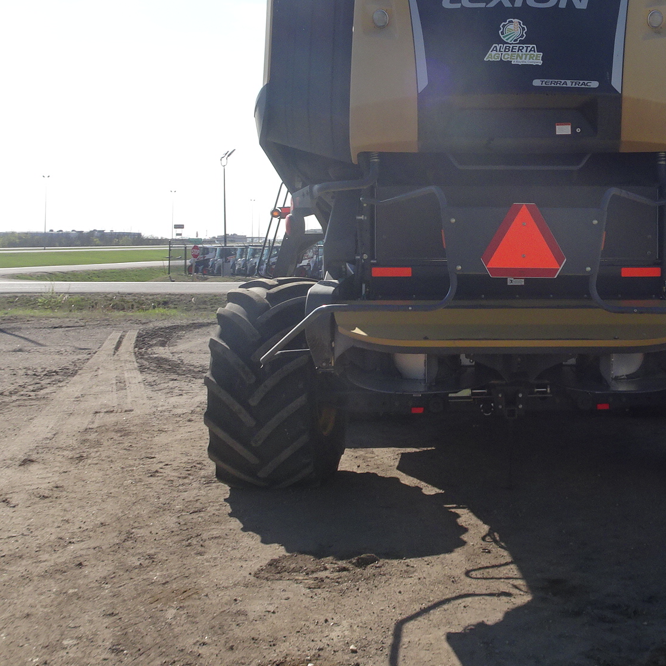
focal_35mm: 49
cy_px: 176
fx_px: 1067
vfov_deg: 34.0
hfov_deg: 33.8
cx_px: 519
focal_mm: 4.1
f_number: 3.5
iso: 80
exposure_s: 1/800
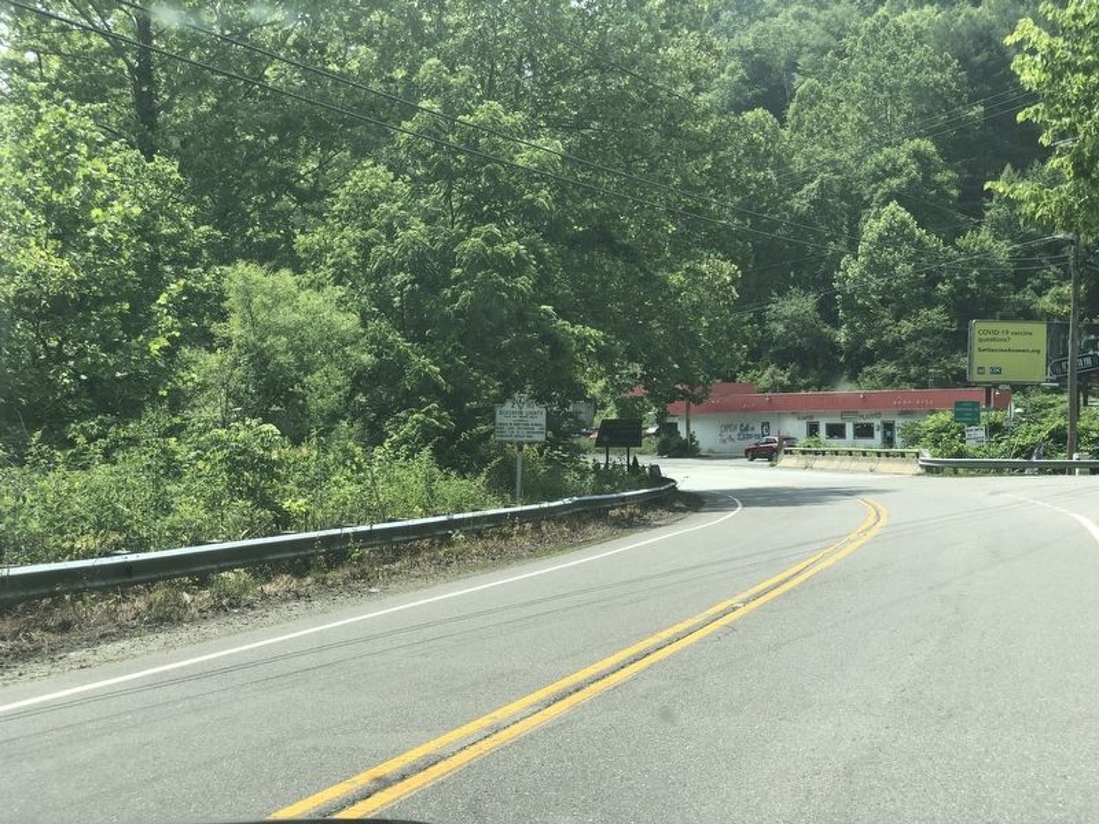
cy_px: 412
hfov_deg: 36.8
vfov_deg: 28.0
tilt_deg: -4.9
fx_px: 1651
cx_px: 550
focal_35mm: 52
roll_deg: +2.1
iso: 16
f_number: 2.4
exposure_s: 1/517
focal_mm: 6
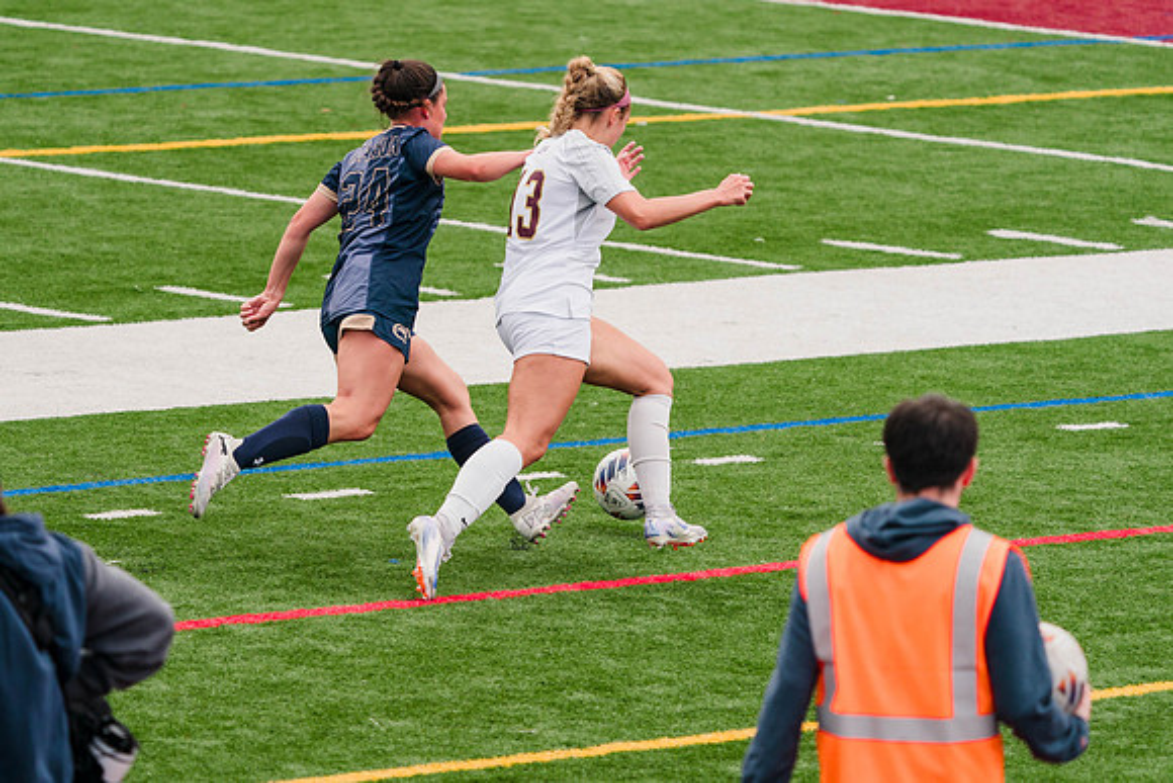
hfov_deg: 5.9
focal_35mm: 350
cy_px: 315
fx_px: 11419
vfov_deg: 3.9
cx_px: 472
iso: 500
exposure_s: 1/1600
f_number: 5.6
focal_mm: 293
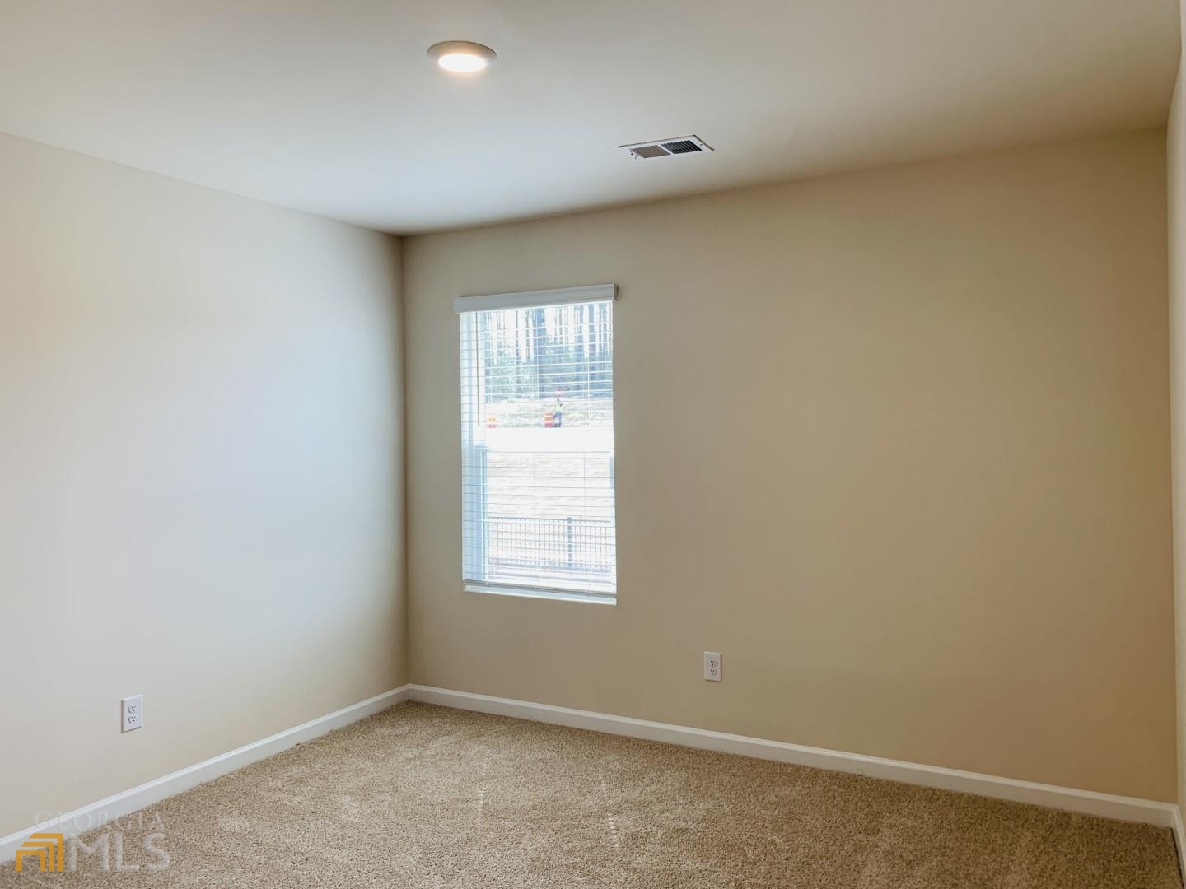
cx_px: 593
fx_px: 891
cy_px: 444
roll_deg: +1.4
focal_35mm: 26
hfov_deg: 67.3
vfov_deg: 53.1
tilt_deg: +0.4
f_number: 1.8
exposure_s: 1/120
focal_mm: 4.25
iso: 40
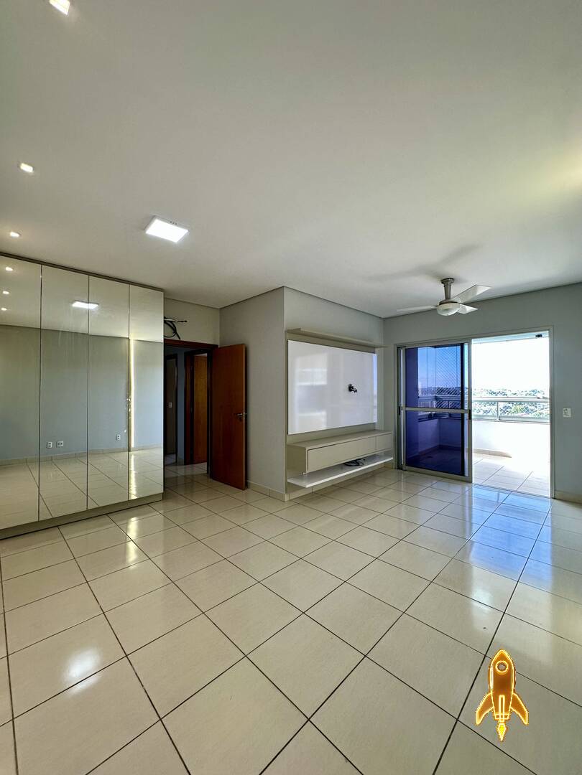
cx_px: 291
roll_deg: -0.5
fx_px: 314
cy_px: 388
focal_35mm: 14
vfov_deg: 102.1
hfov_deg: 85.7
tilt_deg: +2.2
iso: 160
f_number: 2.2
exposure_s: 1/120
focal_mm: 2.22
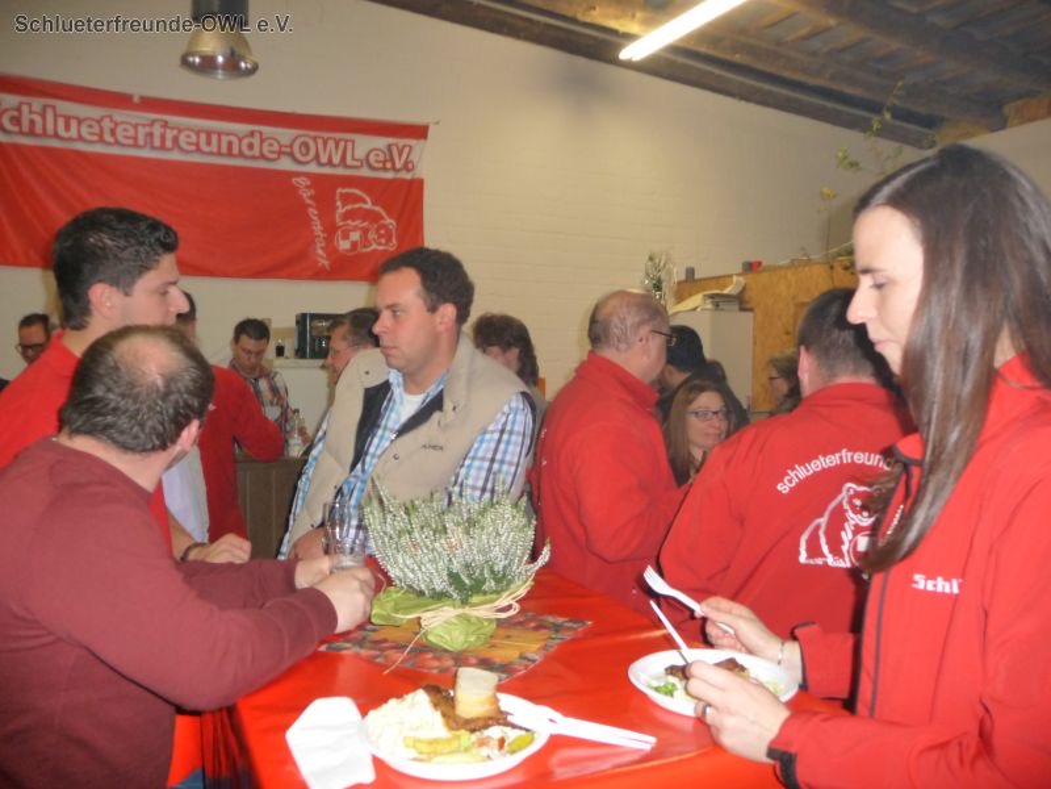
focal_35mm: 28
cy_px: 394
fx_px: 850
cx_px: 526
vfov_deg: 49.7
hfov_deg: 63.4
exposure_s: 1/30
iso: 320
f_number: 3.3
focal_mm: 4.7
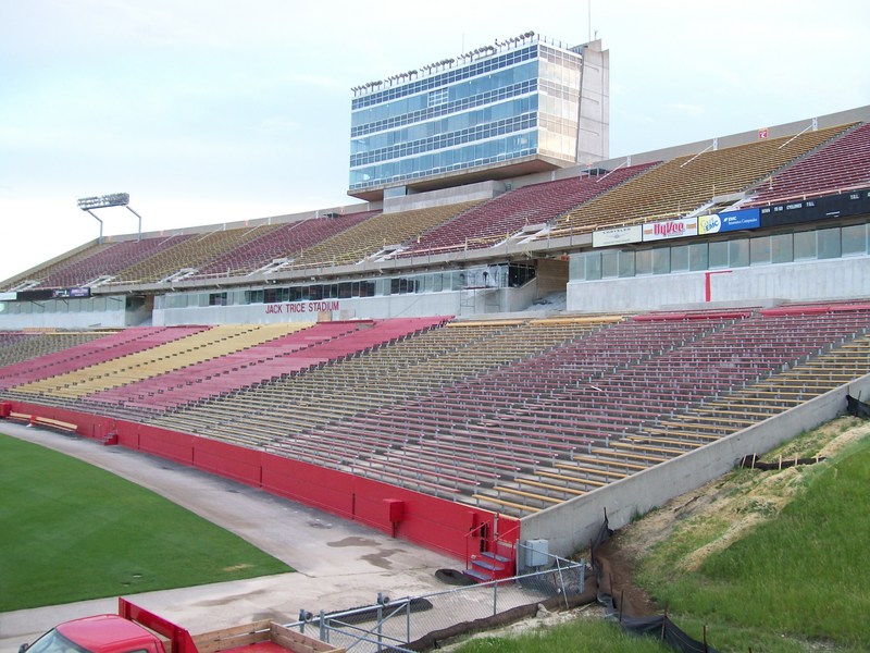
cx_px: 435
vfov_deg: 39.7
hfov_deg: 51.4
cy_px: 326
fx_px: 905
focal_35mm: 36
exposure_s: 1/42.6
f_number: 2.7
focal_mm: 6
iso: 80
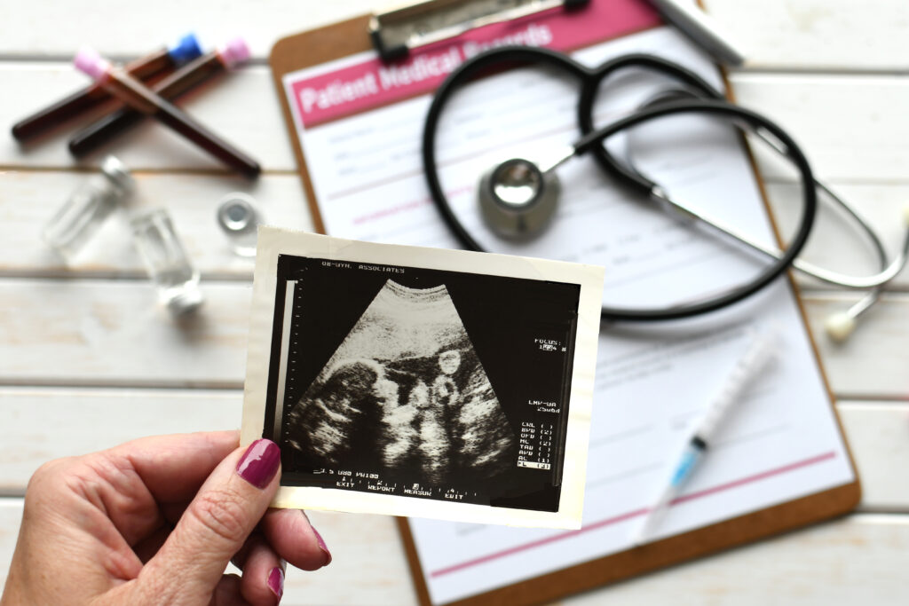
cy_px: 303
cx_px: 454
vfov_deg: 25.8
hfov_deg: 37.8
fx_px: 1326
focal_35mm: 52
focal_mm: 35
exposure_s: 1/60
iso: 200
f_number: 4.5
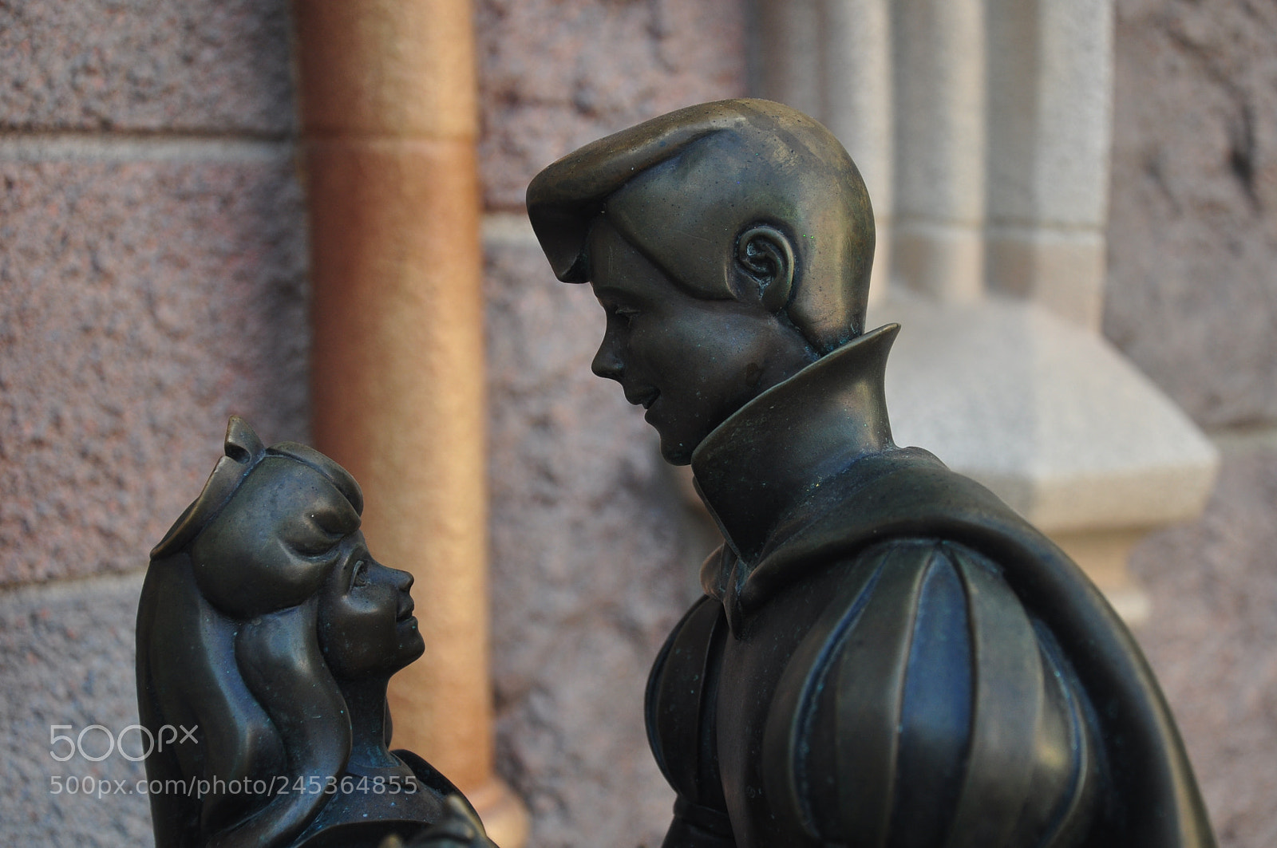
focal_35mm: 72
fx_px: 2551
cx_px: 638
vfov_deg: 18.9
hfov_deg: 28.1
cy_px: 424
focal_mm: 48
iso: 200
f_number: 4.8
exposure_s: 1/100
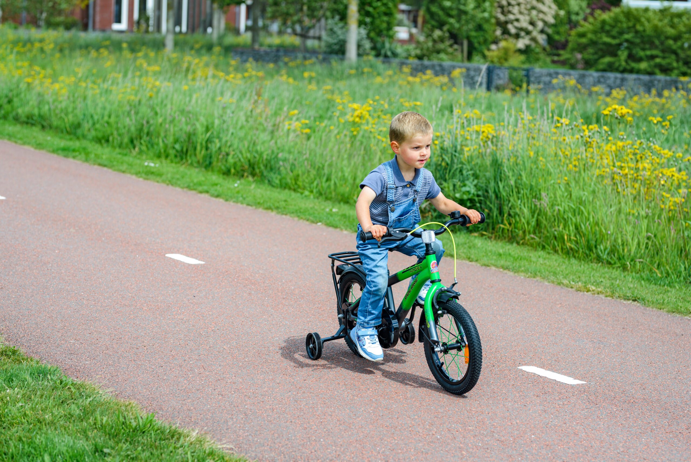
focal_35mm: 85
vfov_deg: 16.1
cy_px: 231
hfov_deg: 23.9
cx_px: 346
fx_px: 1632
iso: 160
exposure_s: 1/1000
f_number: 4
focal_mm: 85
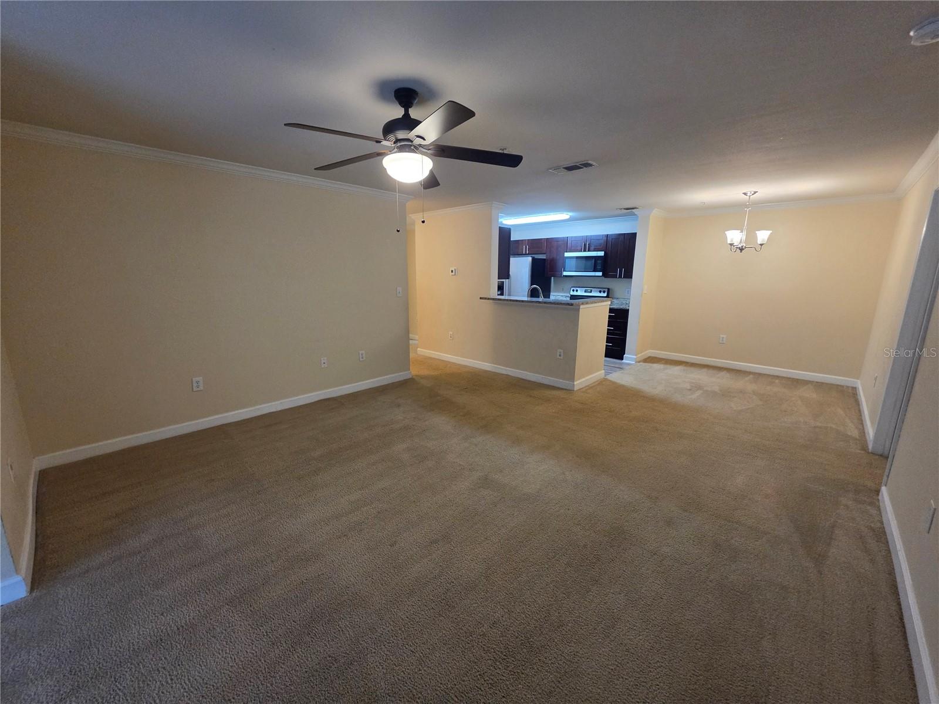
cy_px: 352
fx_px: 353
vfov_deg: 89.9
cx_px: 470
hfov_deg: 106.2
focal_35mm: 13
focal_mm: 2.2
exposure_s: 1/60
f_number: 1.9
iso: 320
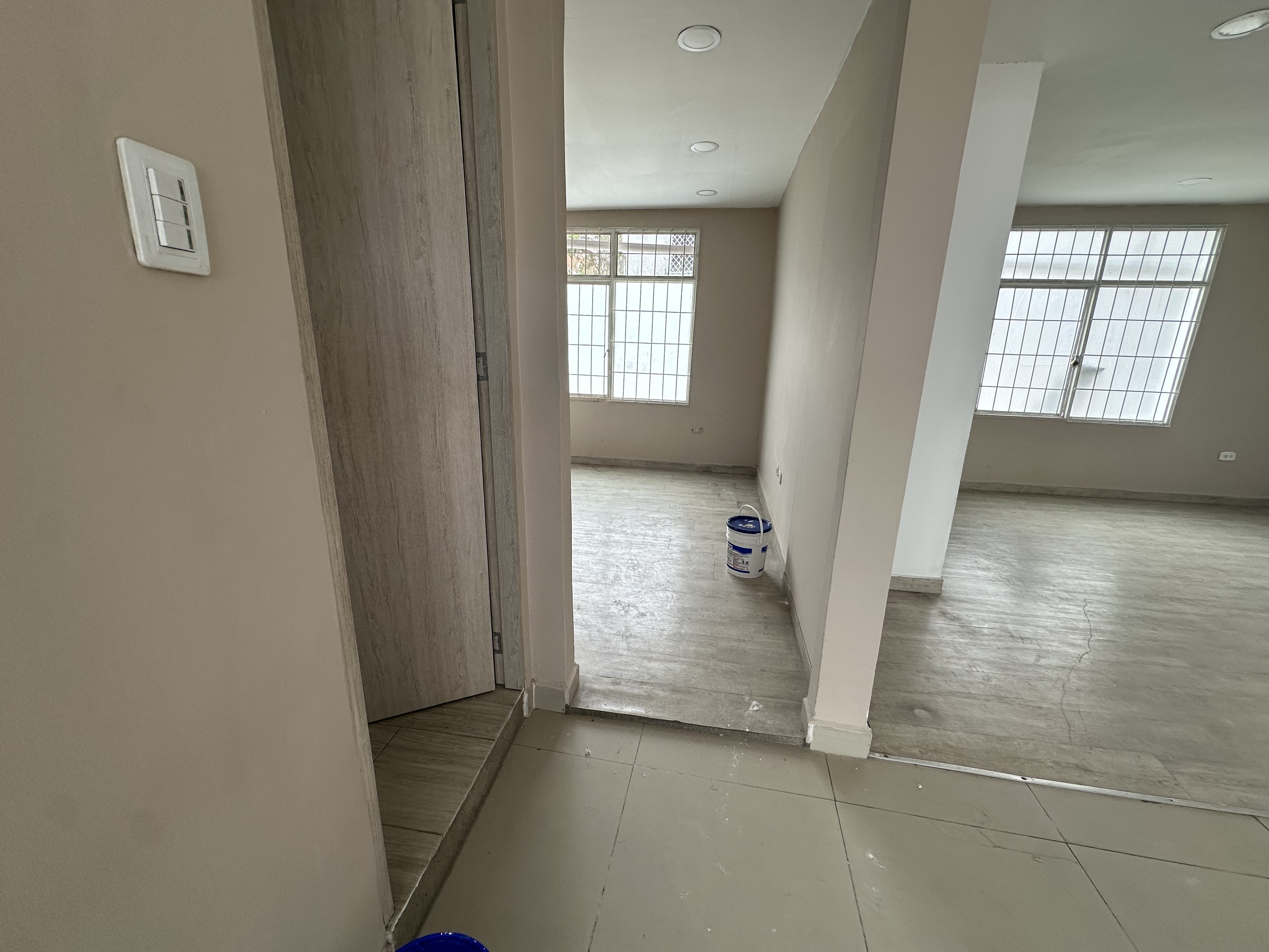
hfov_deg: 102.1
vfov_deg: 85.7
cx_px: 634
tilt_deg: -14.5
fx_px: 513
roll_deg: -2.1
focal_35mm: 14
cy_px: 476
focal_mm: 2.22
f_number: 2.2
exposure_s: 1/99
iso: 80
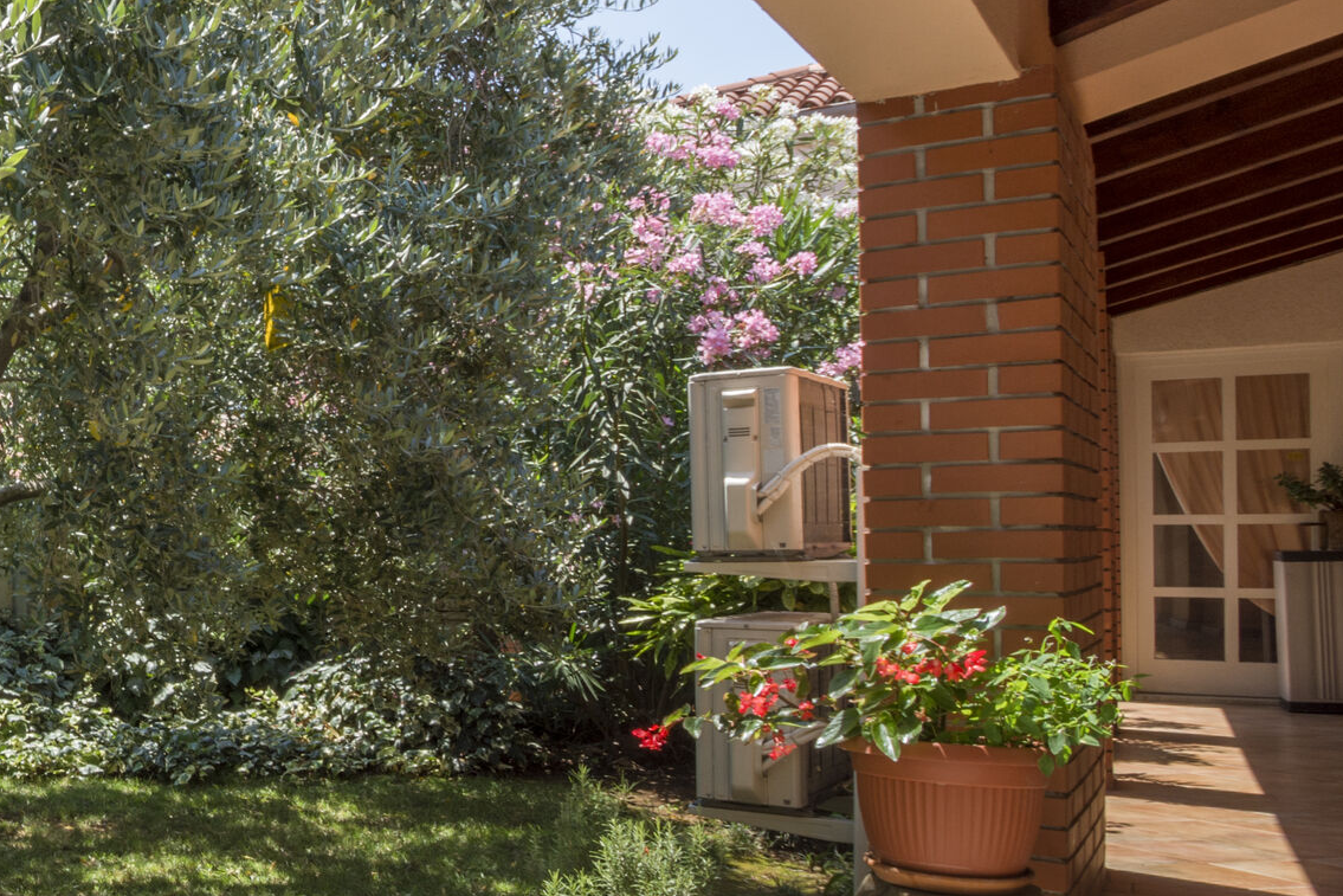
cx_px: -243
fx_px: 1380
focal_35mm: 37
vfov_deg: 35.7
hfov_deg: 39.0
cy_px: 563
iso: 100
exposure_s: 1/100
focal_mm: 10
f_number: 10
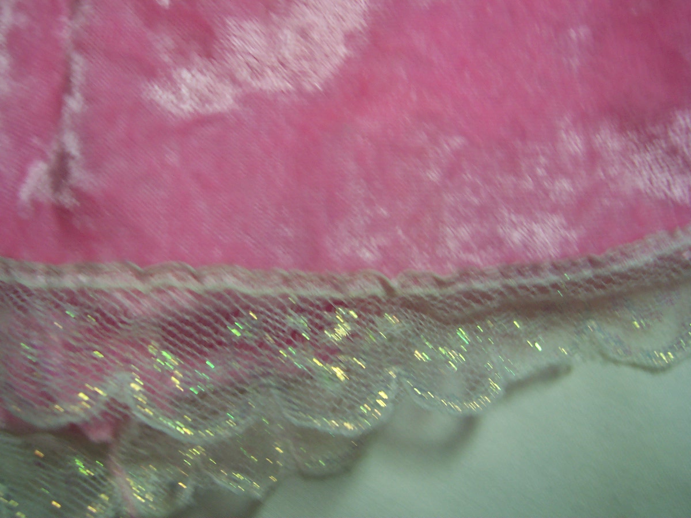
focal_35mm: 37
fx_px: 739
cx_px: 346
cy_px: 259
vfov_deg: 38.7
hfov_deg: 50.1
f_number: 2.8
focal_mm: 5.6
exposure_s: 1/60
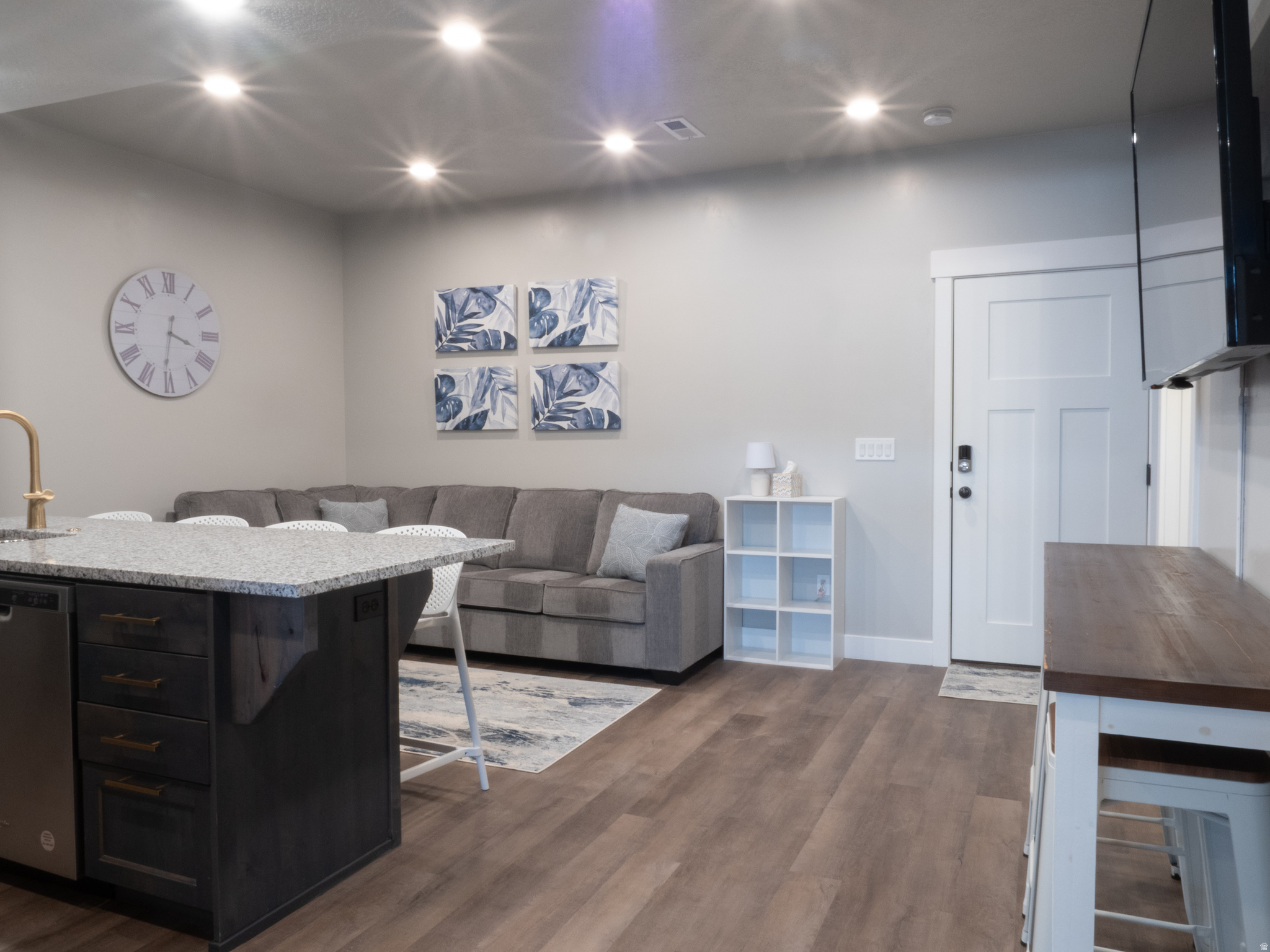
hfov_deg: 71.6
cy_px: 476
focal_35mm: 24
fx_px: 881
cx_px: 635
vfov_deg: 56.8
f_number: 22
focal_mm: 12
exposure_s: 1.6
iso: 500
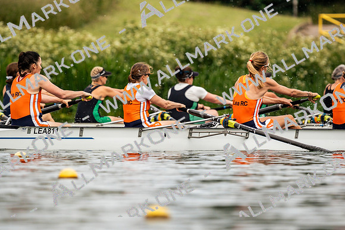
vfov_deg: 1.8
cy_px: 115
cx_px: 172
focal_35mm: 786
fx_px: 7534
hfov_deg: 2.6
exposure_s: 1/2000
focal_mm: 524
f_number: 6.3
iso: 320
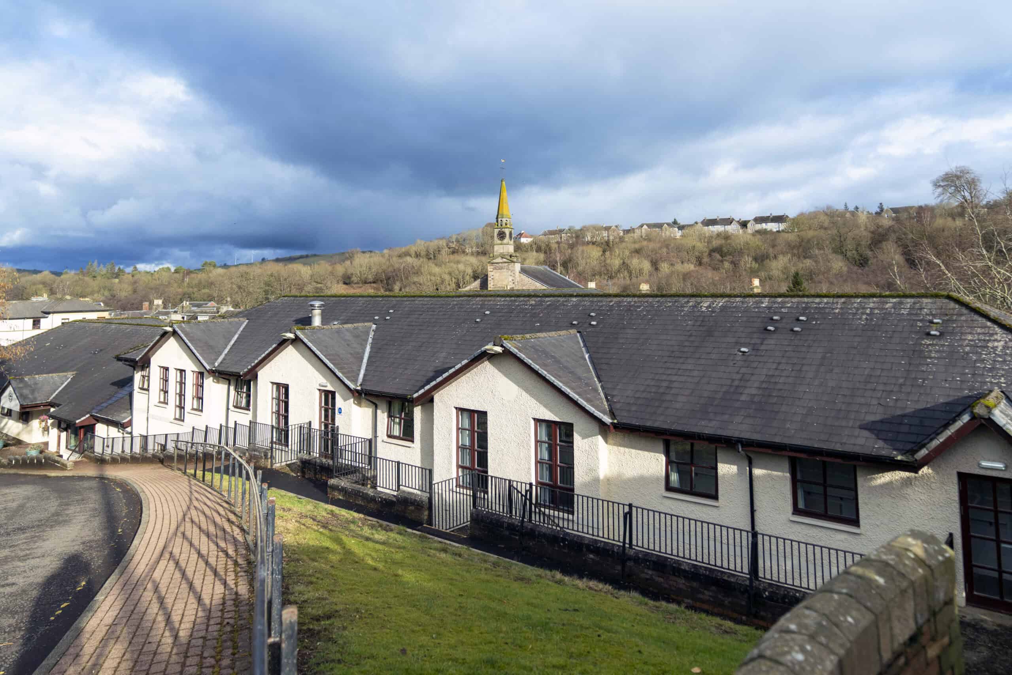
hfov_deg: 73.7
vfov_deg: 53.1
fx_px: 675
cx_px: 506
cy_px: 338
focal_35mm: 24
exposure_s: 1/5000
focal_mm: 24
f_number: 2.8
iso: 200
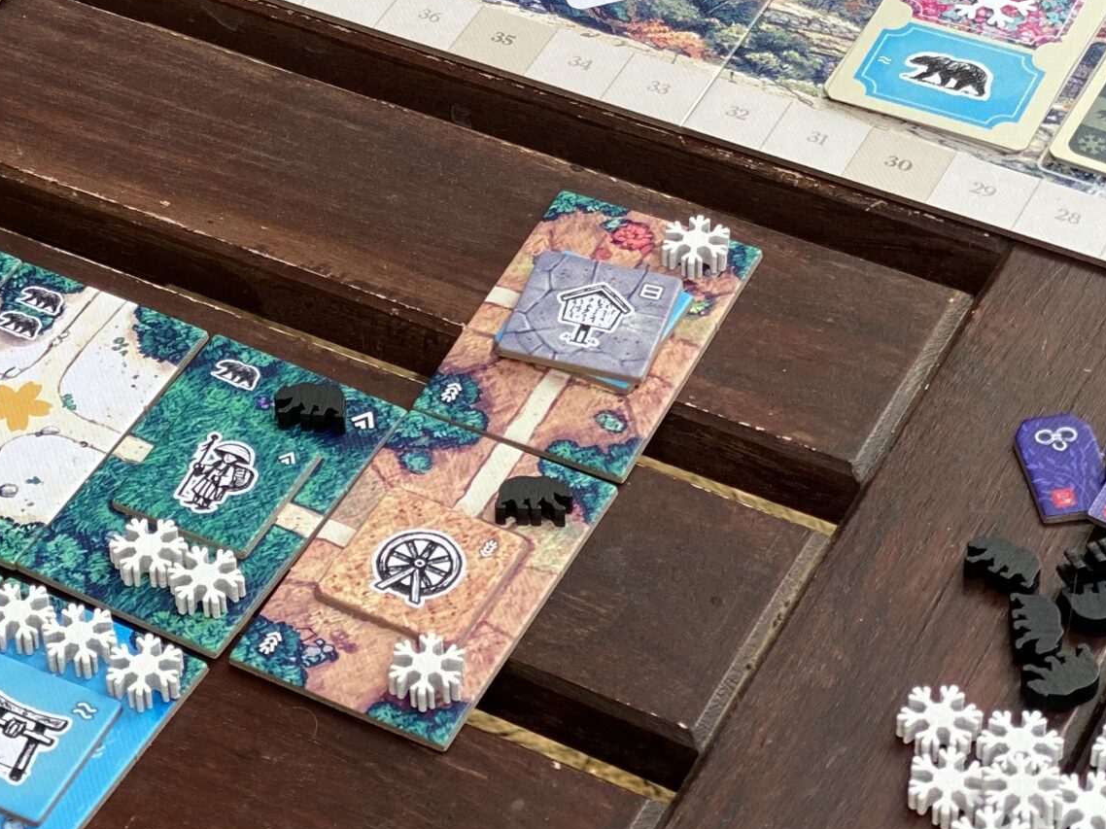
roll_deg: +6.6
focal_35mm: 117
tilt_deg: -39.7
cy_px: 2
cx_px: 269
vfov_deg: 12.5
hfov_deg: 16.7
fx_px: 3737
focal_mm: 6
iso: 32
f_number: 2
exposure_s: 1/122
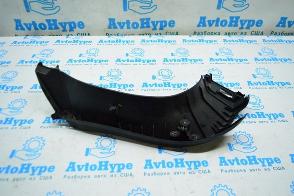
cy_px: 98
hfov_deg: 67.4
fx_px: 220
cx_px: 147
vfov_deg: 47.8
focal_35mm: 27
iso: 6400
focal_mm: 18
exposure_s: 1/800
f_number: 4
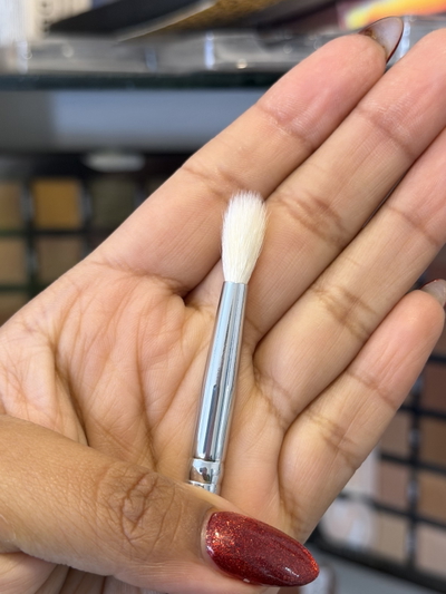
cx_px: 223
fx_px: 824
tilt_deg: -12.8
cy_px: 297
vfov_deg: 39.6
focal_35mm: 48
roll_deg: -0.8
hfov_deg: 30.3
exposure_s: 1/50
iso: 100
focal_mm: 6.76
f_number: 1.78
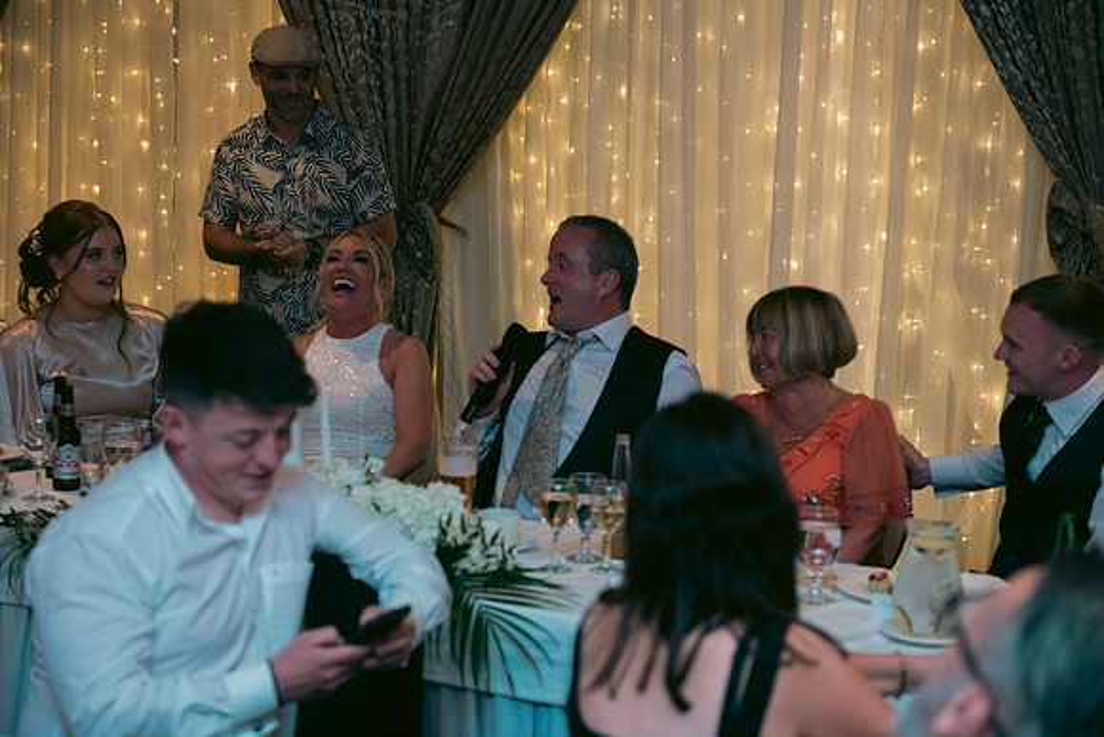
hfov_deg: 28.8
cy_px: 368
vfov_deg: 19.5
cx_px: 552
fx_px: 2147
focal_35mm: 70
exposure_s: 1/160
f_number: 3.5
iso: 800
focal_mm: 70
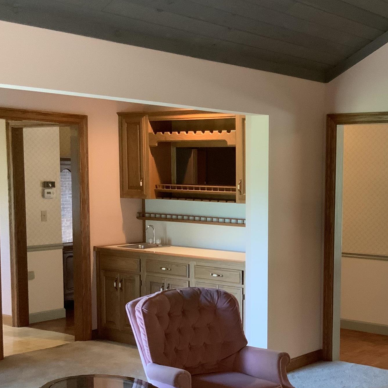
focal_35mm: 59
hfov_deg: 28.4
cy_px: 259
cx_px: 316
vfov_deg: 28.9
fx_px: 748
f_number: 1.8
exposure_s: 1/40
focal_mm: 3
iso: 200
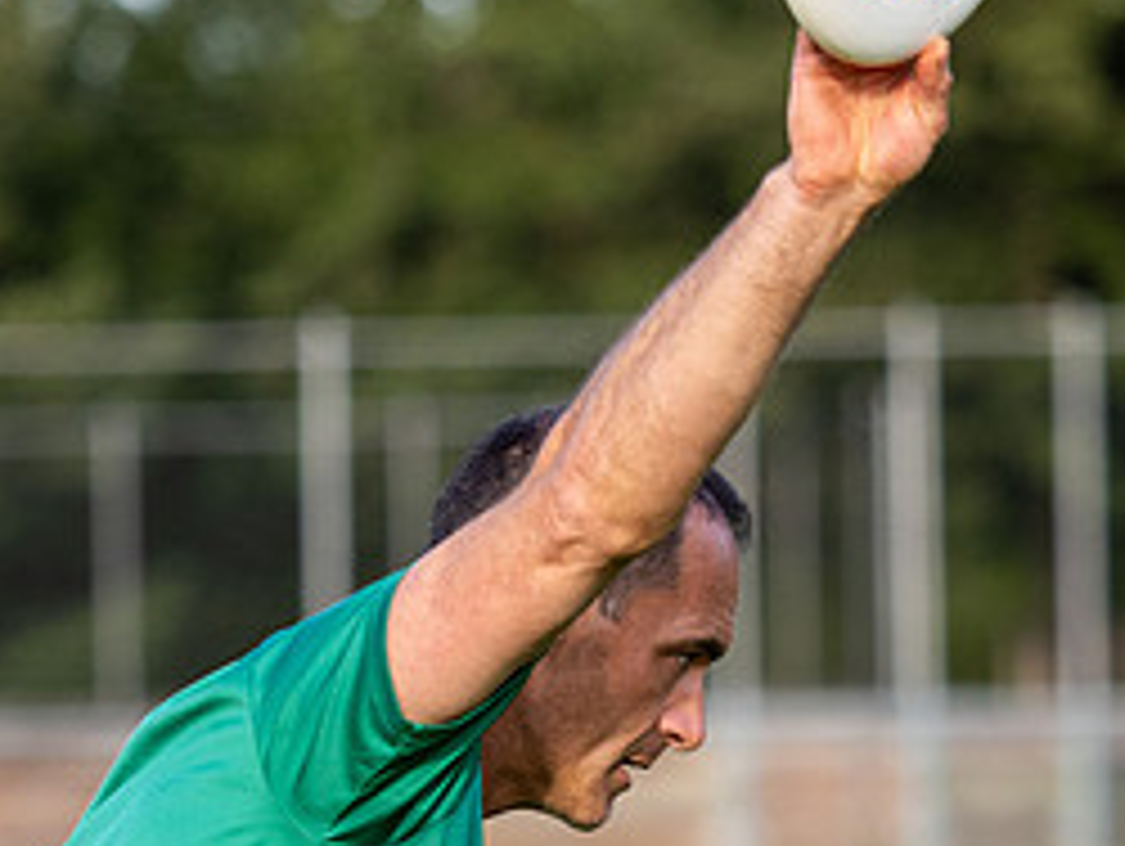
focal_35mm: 579
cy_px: 628
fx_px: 18835
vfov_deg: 2.6
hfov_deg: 3.4
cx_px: 720
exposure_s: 1/1000
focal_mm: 125
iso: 320
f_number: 2.8
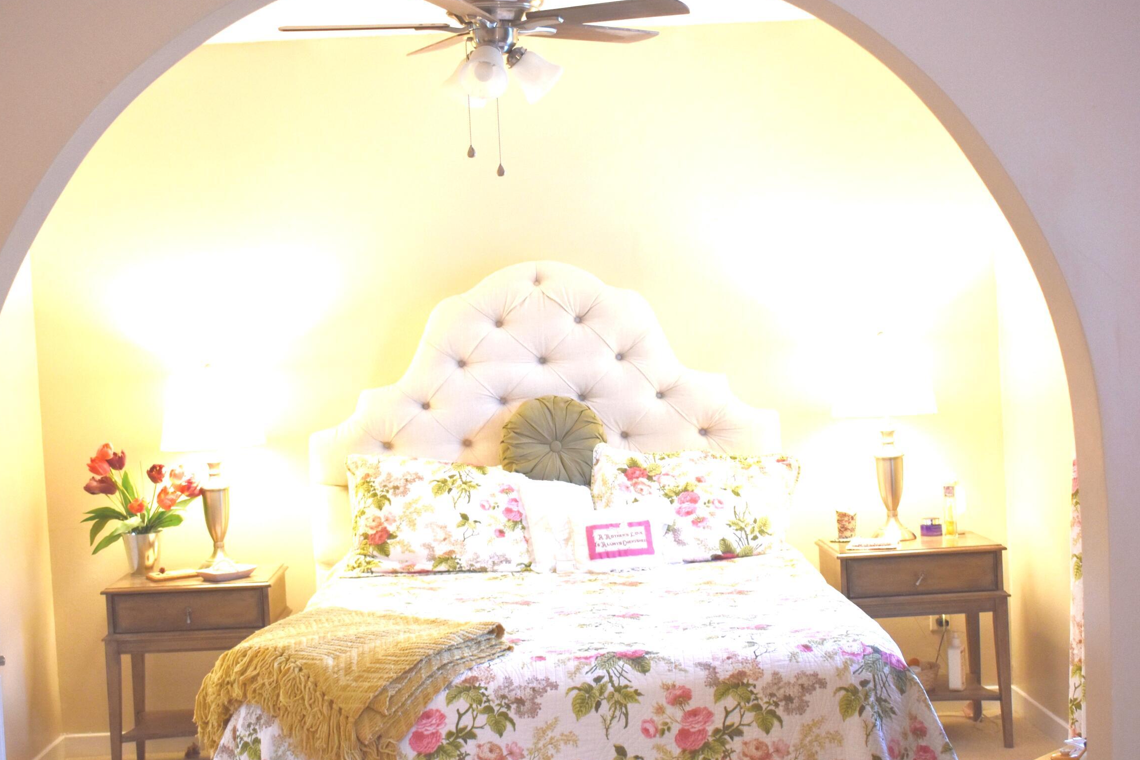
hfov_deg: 36.2
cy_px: 371
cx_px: 533
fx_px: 1741
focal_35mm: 55
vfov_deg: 24.6
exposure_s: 1/80
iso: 400
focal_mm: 28
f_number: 4.5
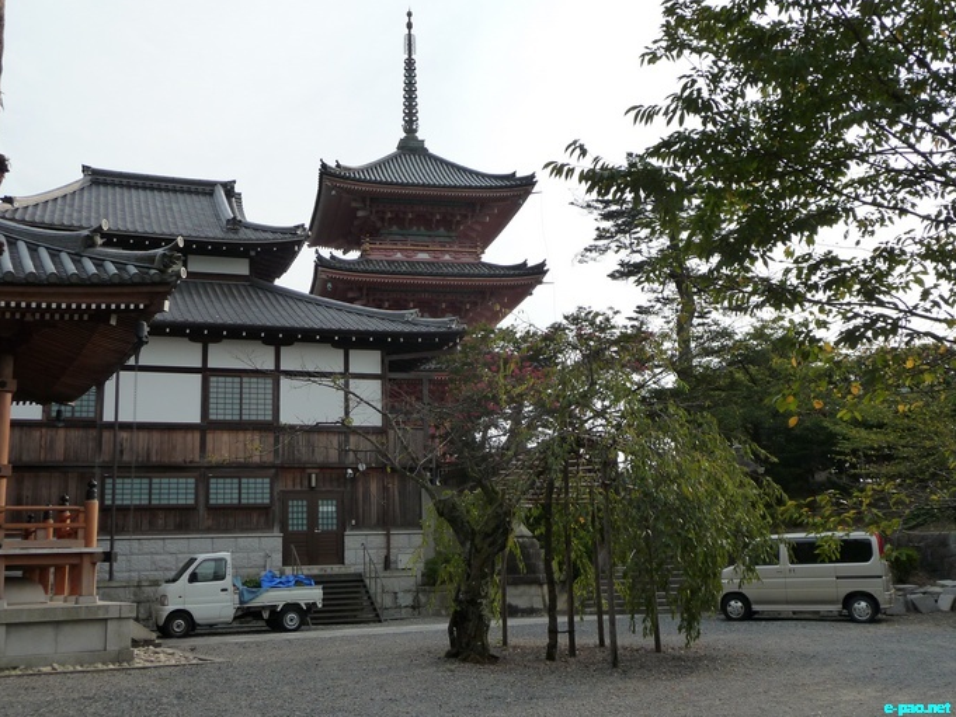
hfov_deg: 50.1
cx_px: 466
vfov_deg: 38.7
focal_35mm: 37
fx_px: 1022
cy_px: 351
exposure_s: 1/640
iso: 160
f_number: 3.7
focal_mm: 6
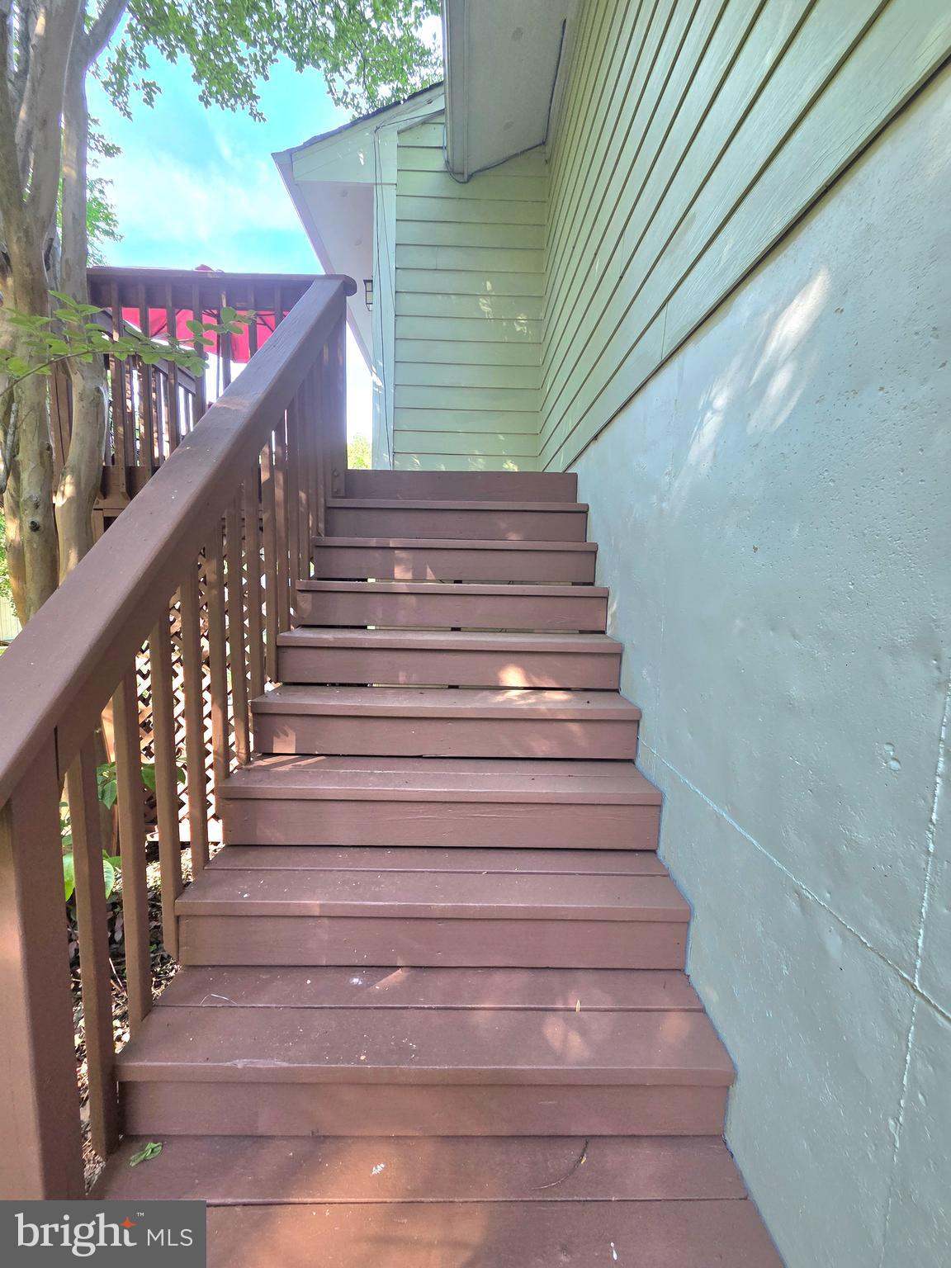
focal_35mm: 13
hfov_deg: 89.9
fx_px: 476
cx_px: 476
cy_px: 634
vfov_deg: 106.2
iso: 80
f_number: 2.2
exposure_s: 1/120
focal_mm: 2.2
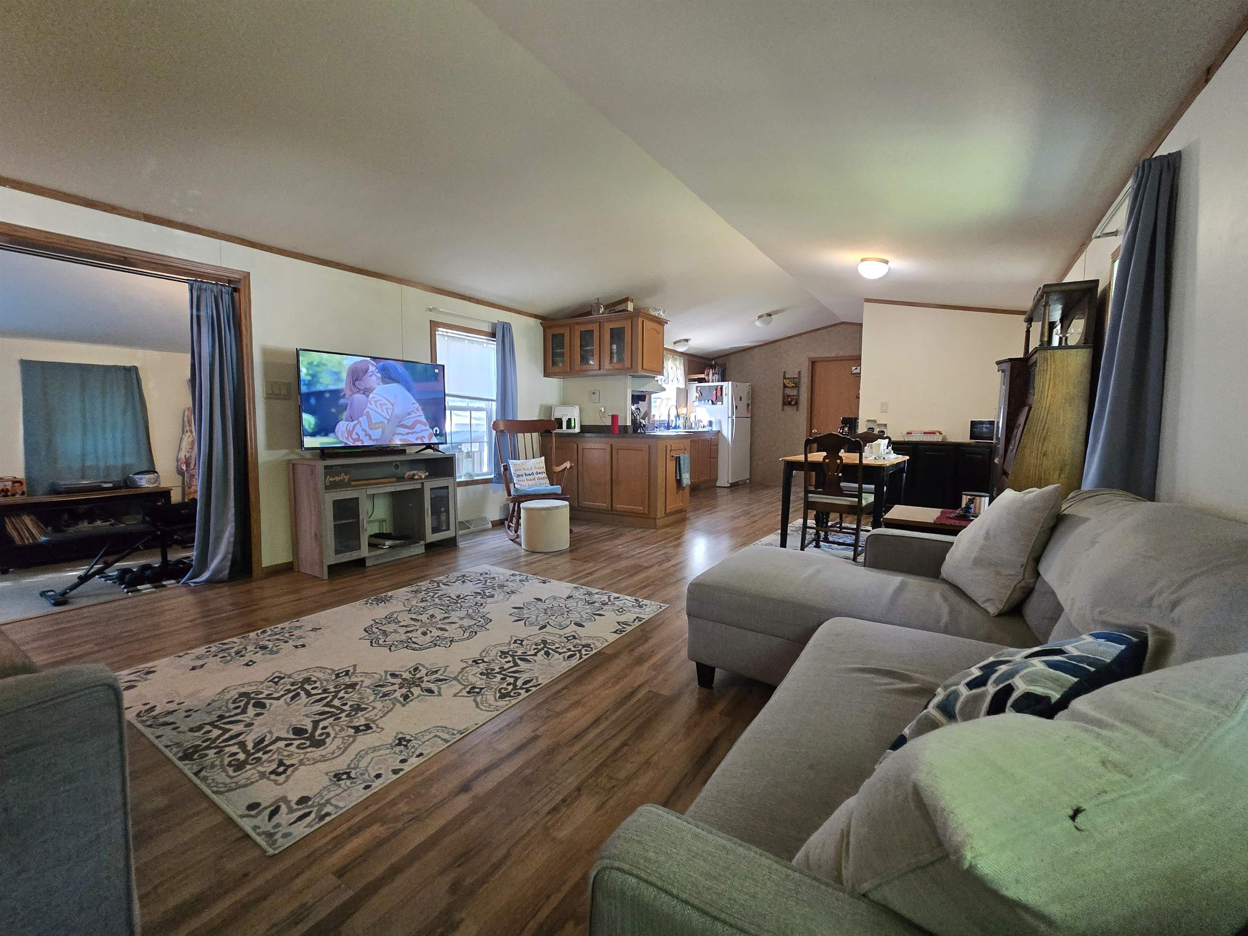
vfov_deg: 89.9
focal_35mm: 13
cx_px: 624
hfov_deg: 106.2
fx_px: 469
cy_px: 468
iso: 640
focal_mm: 2.2
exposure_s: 1/60
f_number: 2.2
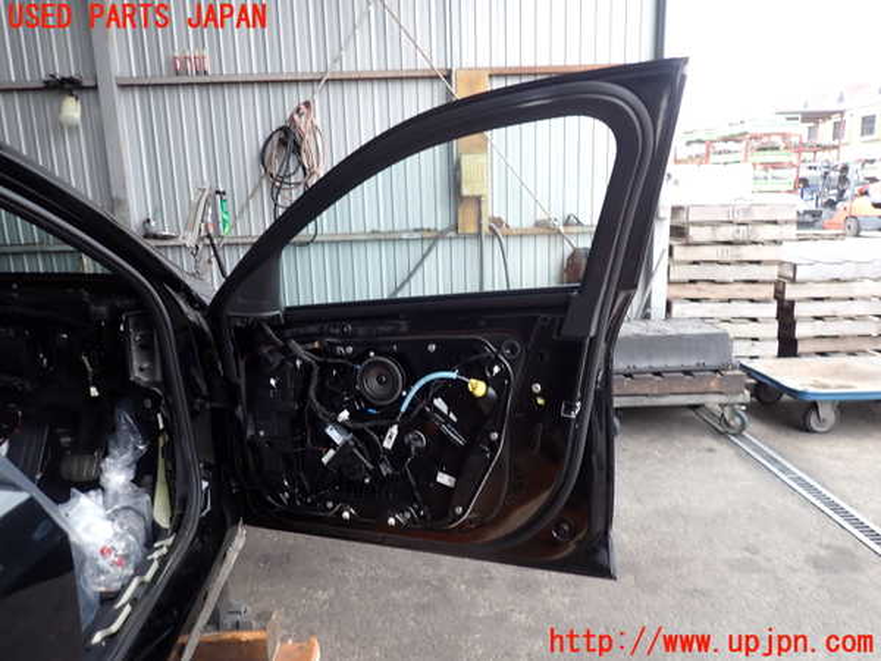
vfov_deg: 54.9
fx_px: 636
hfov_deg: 69.4
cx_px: 440
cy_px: 330
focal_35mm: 25
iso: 100
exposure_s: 1/60
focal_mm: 4.5
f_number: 2
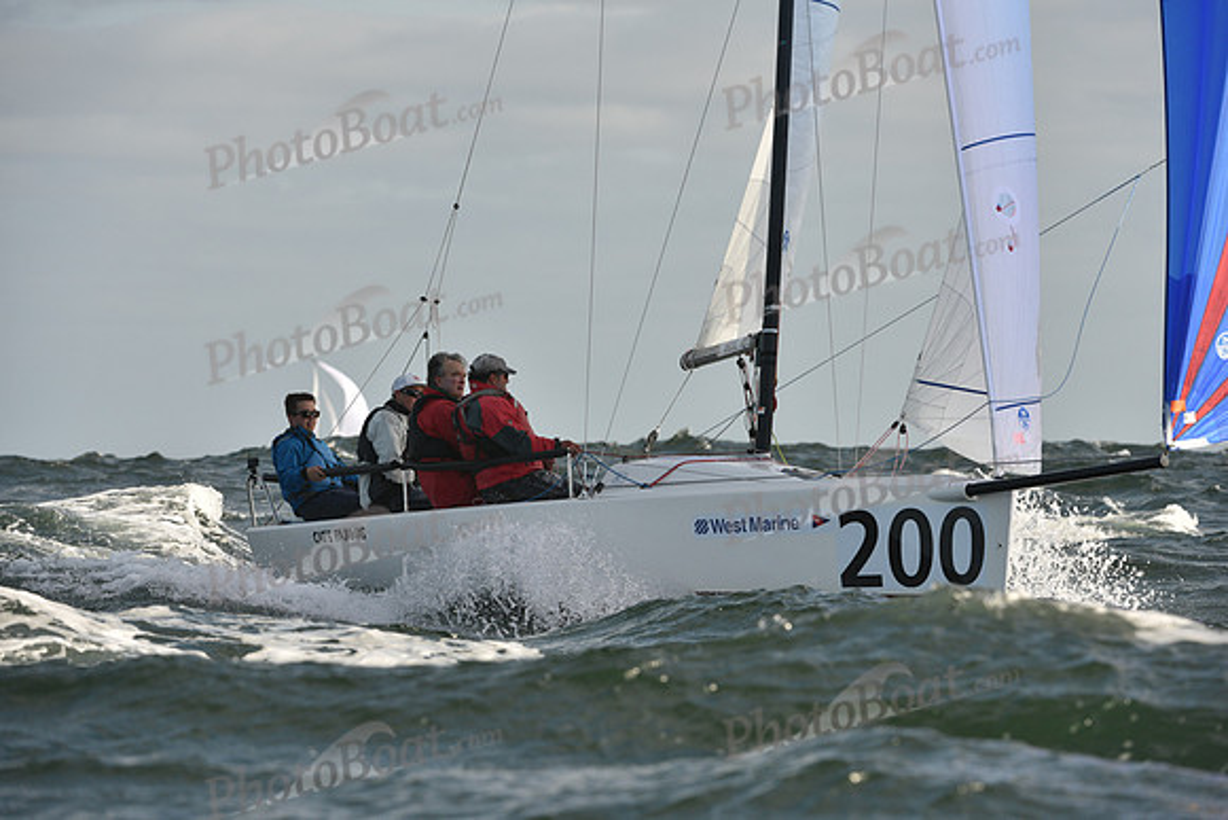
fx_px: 9894
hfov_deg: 7.1
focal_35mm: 290
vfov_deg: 4.7
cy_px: 410
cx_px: 614
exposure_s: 1/1000
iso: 320
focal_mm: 290
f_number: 8
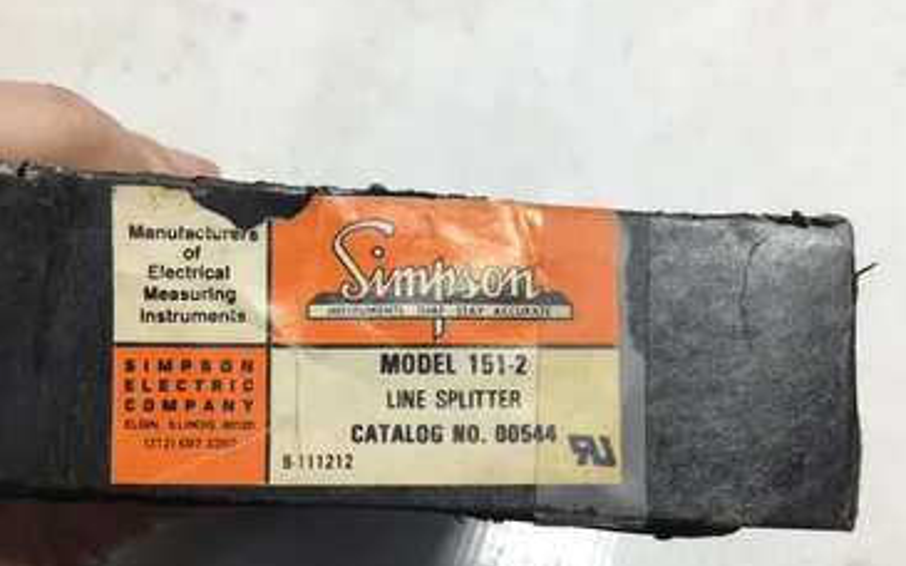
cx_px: 454
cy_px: 360
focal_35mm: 36
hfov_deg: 54.0
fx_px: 889
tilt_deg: -68.6
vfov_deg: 35.1
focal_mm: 3.3
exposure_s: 1/120
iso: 32
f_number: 2.4
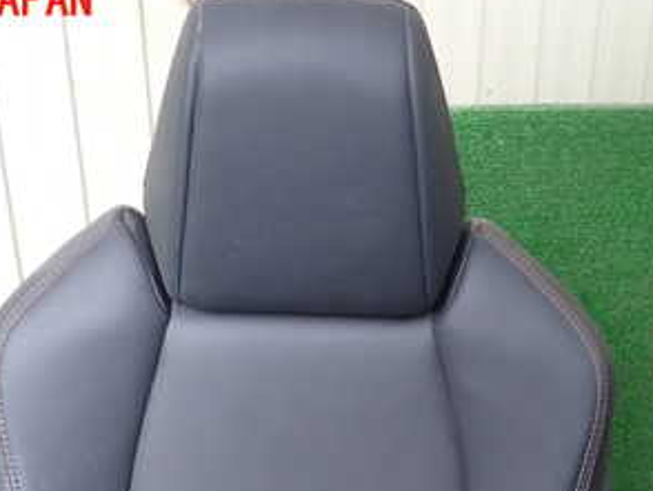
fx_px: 963
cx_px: 355
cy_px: 473
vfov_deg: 27.2
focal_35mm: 51
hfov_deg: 37.4
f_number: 2
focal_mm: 4.5
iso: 200
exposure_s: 1/80
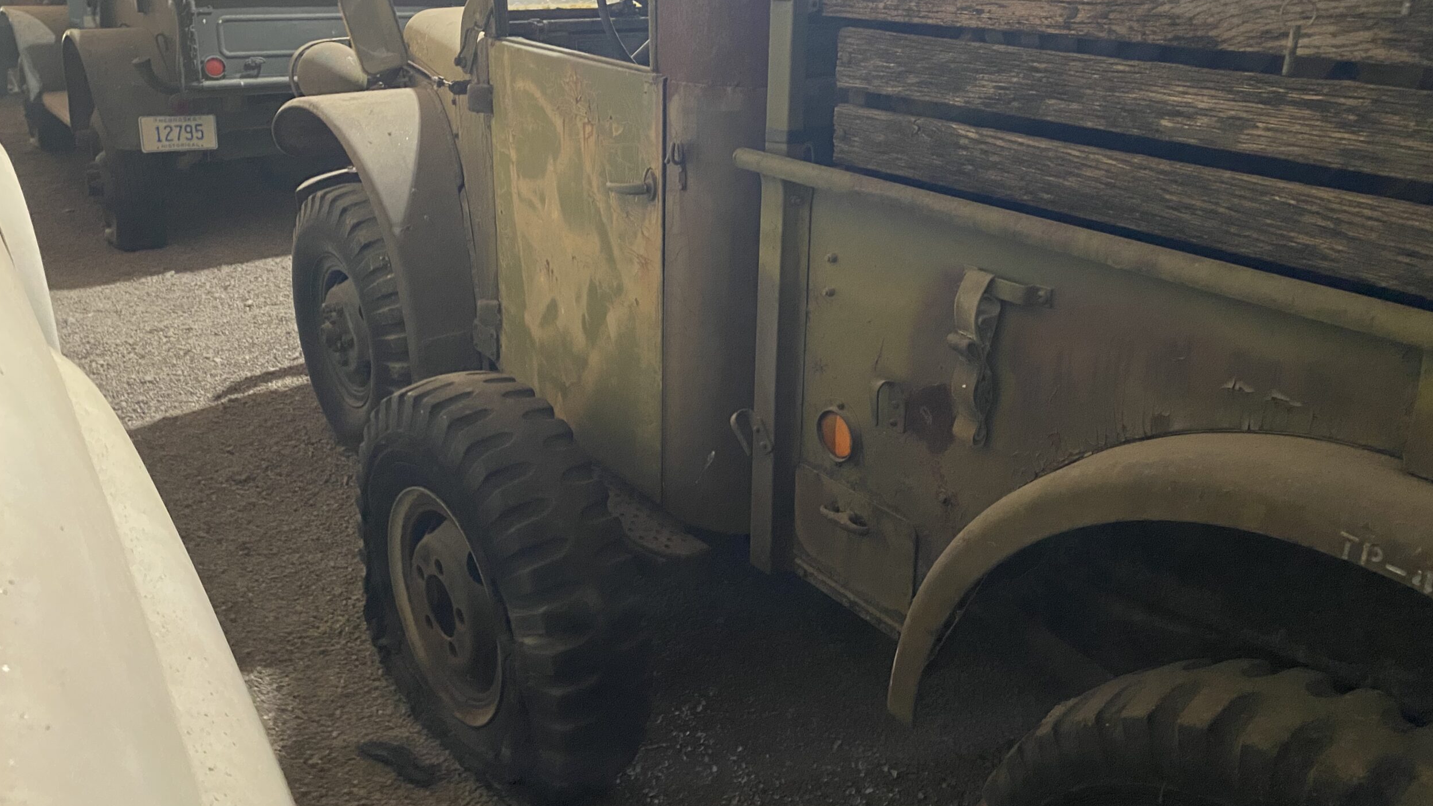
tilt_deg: -17.6
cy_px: 273
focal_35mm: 29
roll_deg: -2.5
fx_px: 1102
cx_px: 711
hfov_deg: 66.1
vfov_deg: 39.7
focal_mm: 4.25
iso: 800
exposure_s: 1/30
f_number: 1.8
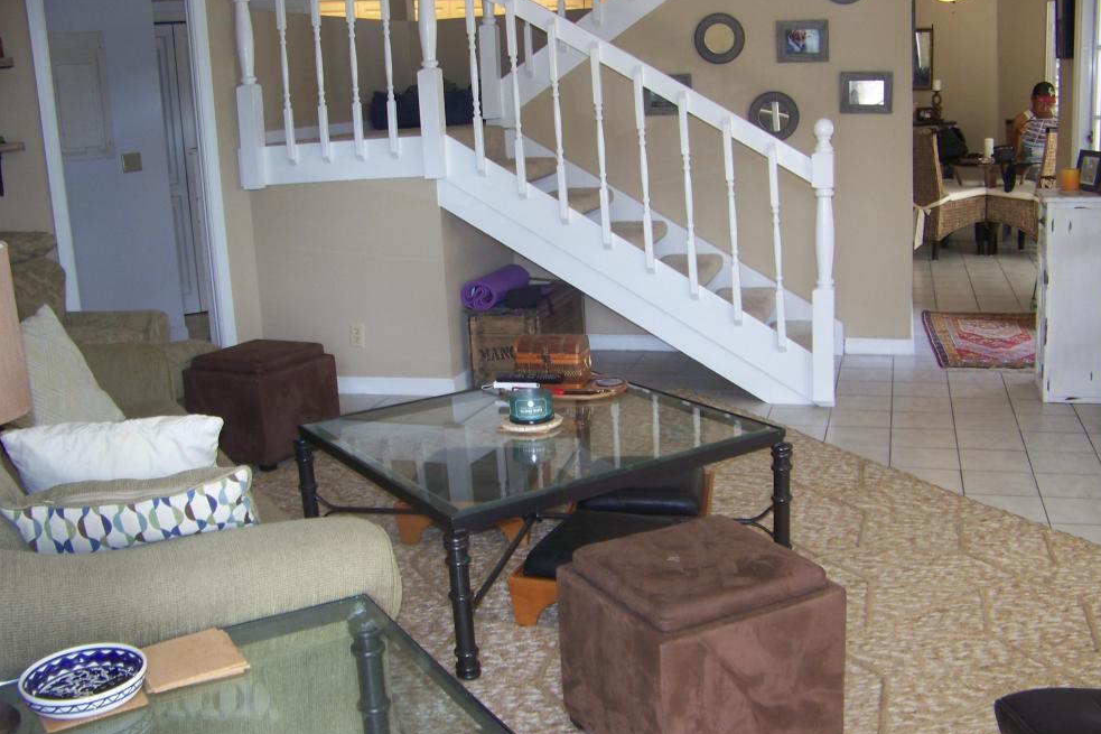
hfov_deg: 49.6
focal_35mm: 39
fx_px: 1192
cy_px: 353
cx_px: 554
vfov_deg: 34.2
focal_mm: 5.85
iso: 64
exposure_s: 1/30
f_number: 2.8
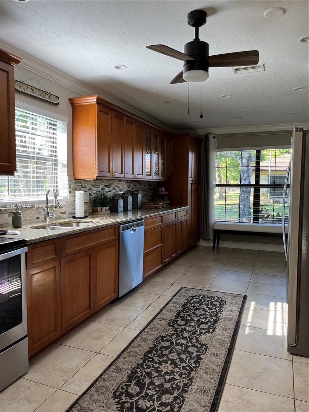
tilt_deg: -4.6
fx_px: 309
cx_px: 154
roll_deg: -0.1
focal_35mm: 26
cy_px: 206
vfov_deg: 67.3
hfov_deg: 53.1
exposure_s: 1/121
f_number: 1.6
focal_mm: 5.1
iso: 100
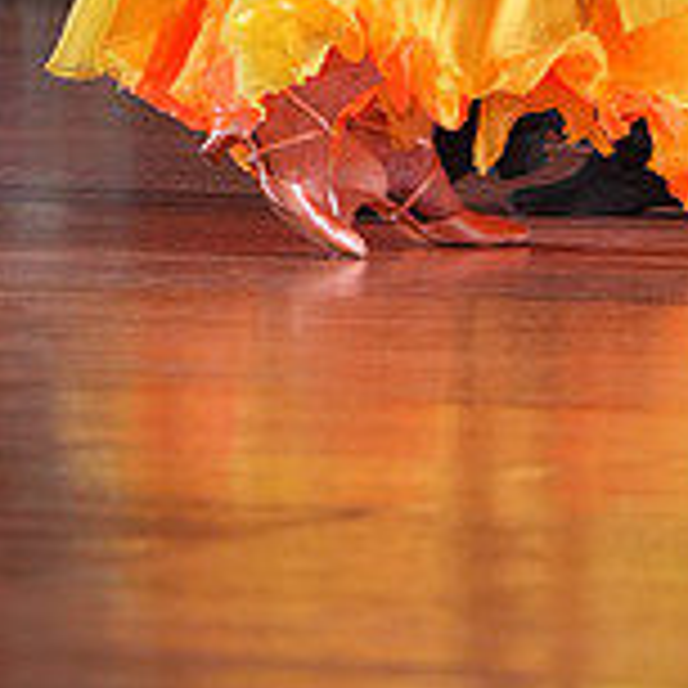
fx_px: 12727
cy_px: -513
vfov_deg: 3.1
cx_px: 326
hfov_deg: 3.1
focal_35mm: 566
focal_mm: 176
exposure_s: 1/500
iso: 2500
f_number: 4
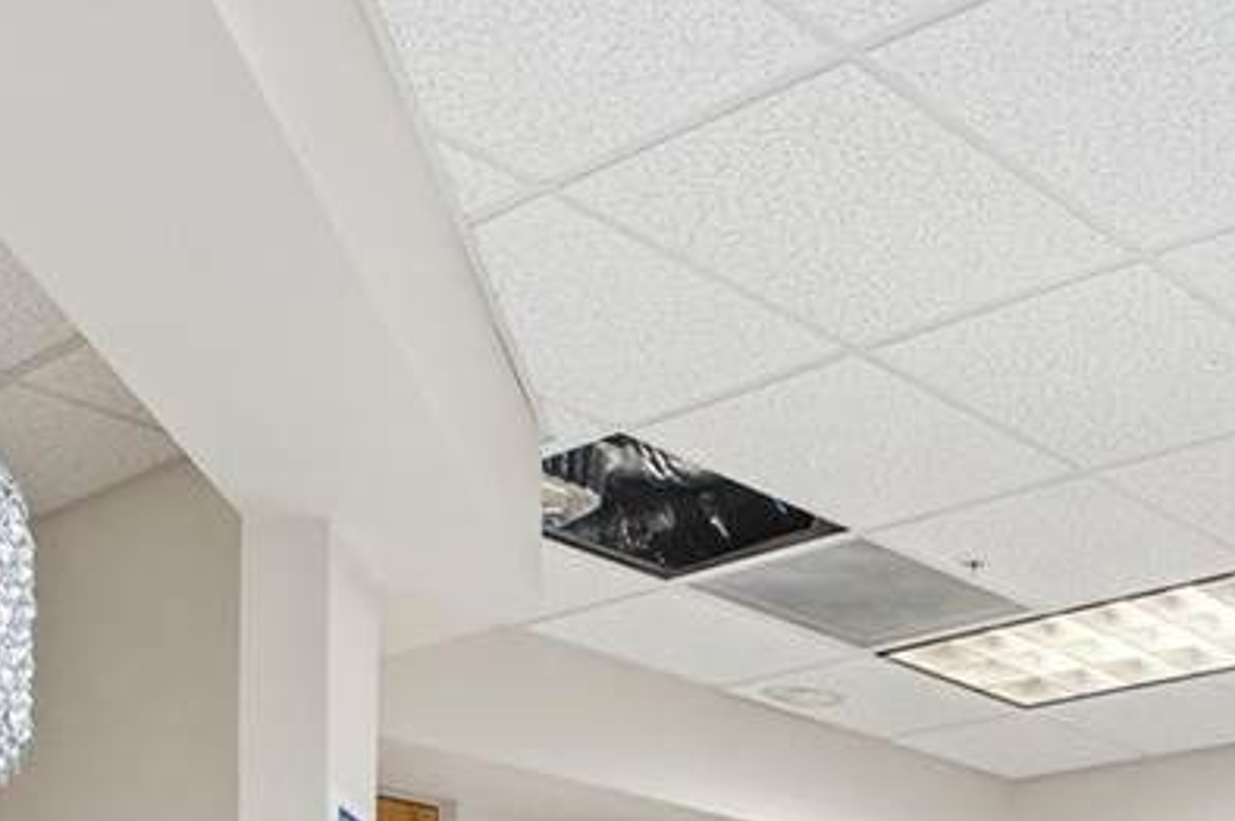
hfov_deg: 33.0
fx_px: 1782
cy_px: 1283
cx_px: 1392
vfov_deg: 21.2
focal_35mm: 52
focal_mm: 11
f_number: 8
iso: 400
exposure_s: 1/160
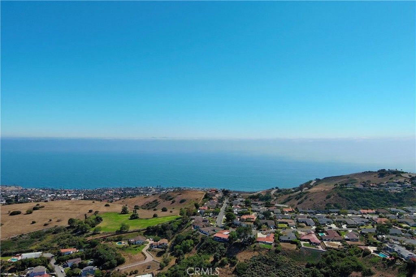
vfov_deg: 45.0
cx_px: 208
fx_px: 335
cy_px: 138
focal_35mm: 29
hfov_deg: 63.7
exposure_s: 1/3115
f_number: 2.8
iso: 102
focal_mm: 10.57
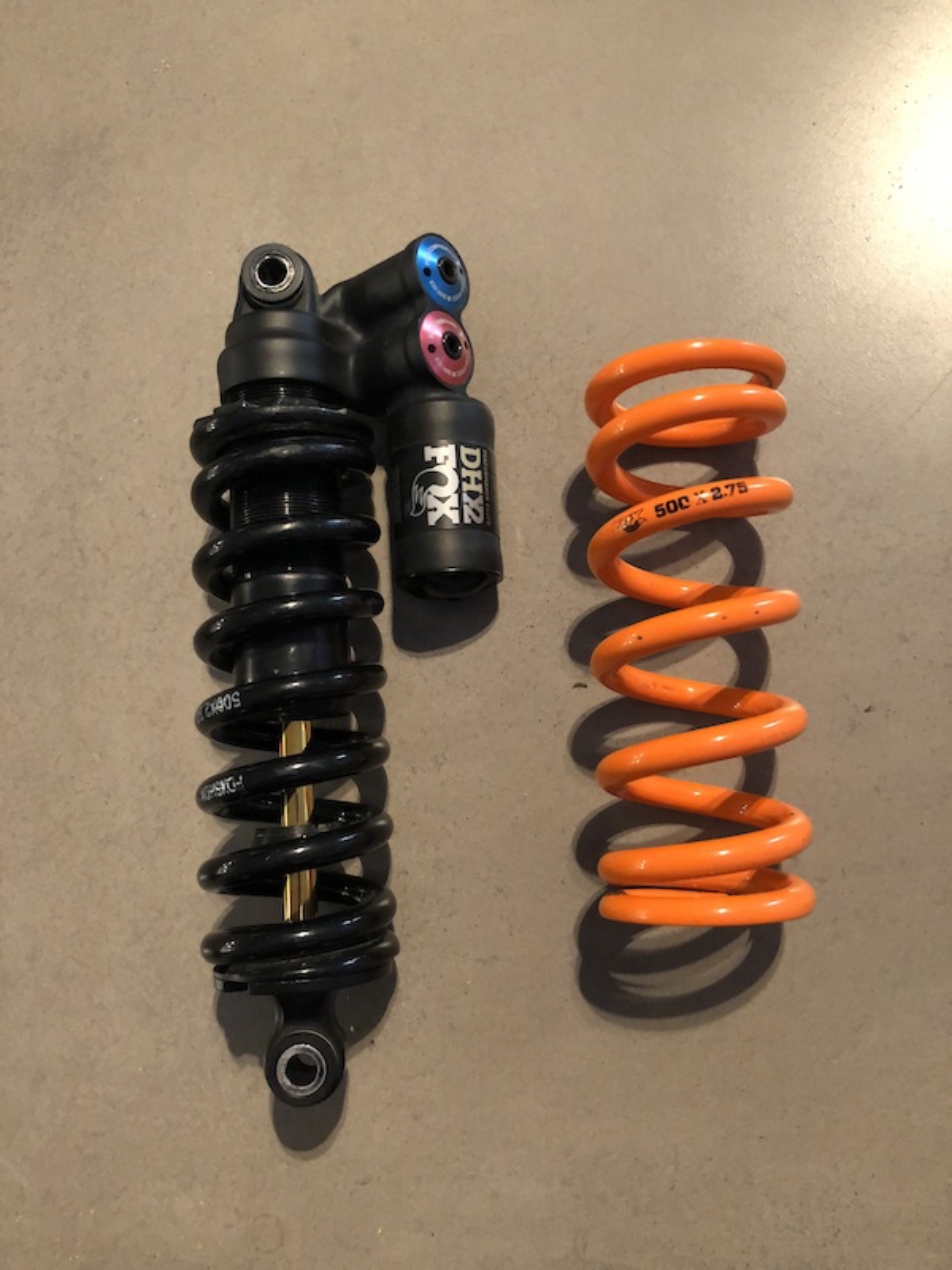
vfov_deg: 63.4
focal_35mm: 28
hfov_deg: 49.7
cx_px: 476
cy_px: 635
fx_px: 1027
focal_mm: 4
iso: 320
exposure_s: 1/40
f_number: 1.8
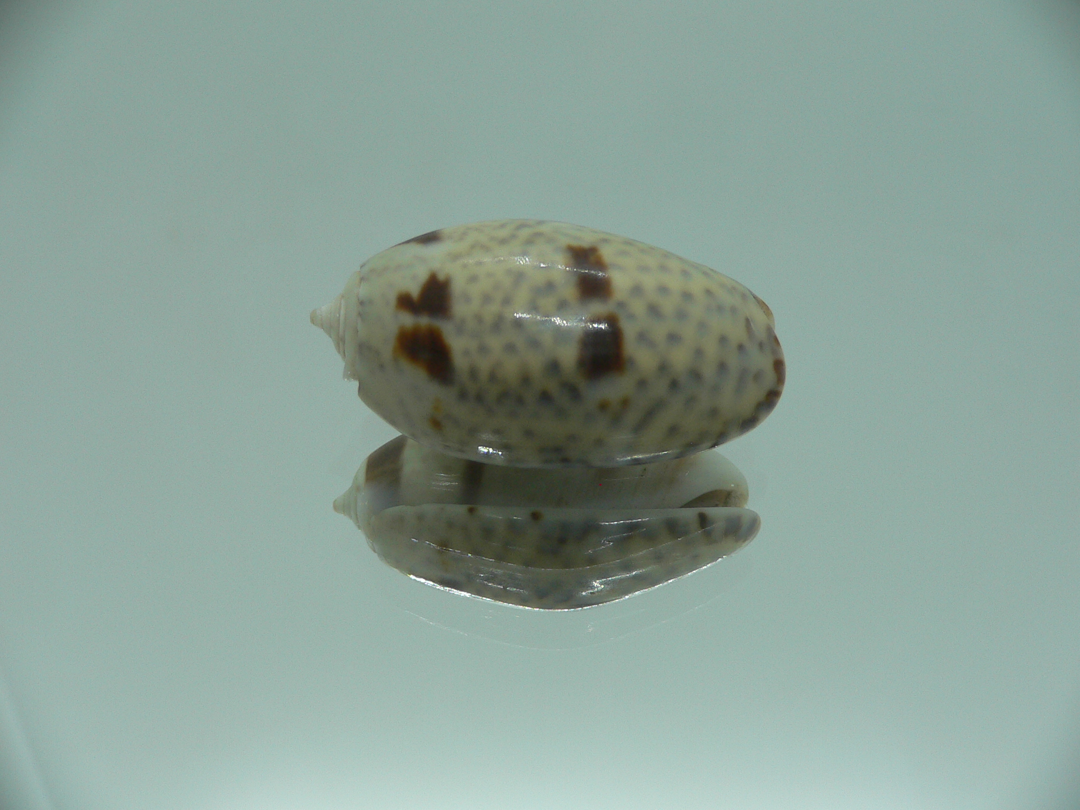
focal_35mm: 35
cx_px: 540
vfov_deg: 40.7
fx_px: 1092
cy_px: 405
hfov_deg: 52.6
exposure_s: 1/60
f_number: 2.8
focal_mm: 4.6
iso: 80
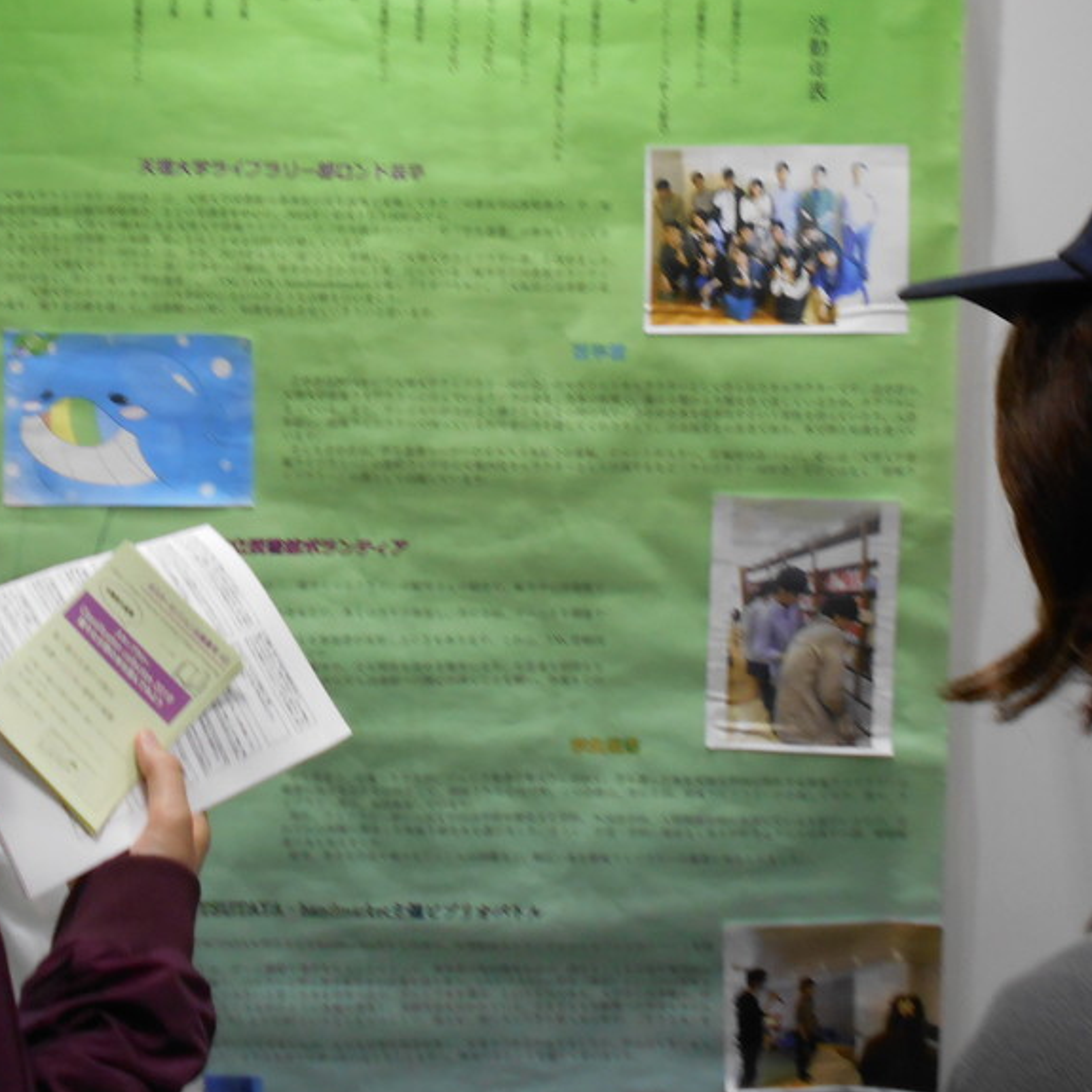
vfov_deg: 35.0
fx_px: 1713
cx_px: 475
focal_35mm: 48
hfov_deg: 35.3
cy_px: 359
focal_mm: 4.6
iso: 140
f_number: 3.2
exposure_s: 1/30
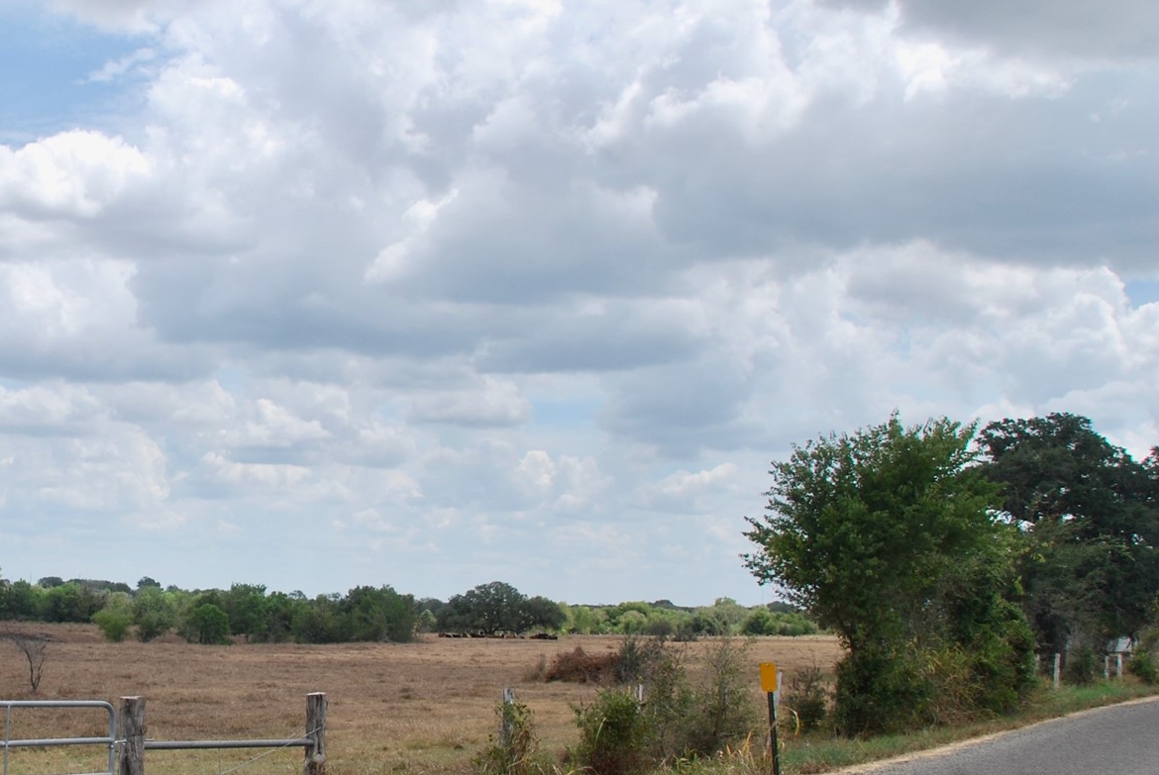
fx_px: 1612
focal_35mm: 50
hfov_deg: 37.0
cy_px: 425
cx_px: 117
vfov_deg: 27.0
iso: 100
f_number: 9
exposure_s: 1/320
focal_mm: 18
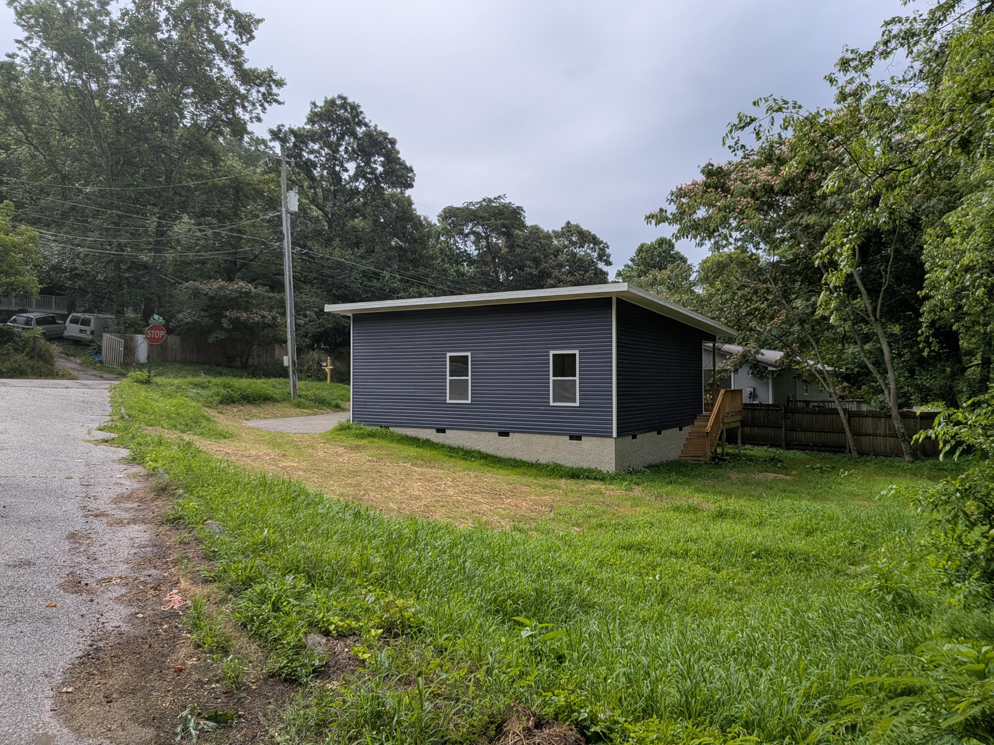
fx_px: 689
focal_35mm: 24
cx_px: 497
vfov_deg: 56.8
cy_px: 372
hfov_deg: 71.6
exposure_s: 1/1314
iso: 40
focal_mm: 4.53
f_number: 1.7
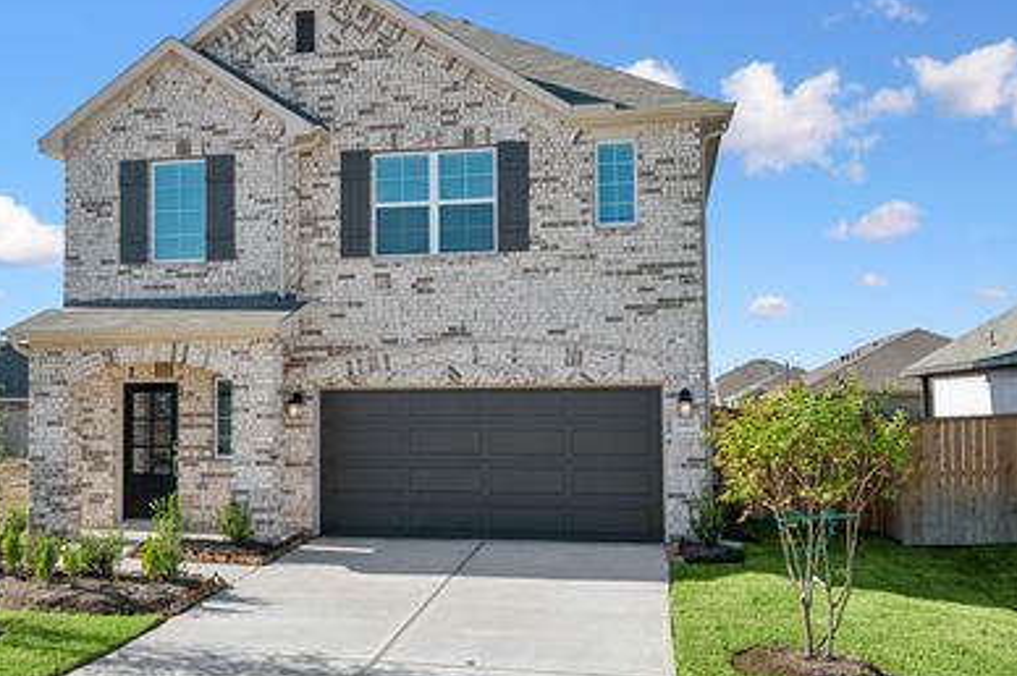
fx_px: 1129
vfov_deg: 33.3
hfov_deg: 48.1
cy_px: 303
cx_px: 393
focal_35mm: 40
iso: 160
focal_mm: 31
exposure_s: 1/250
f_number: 9
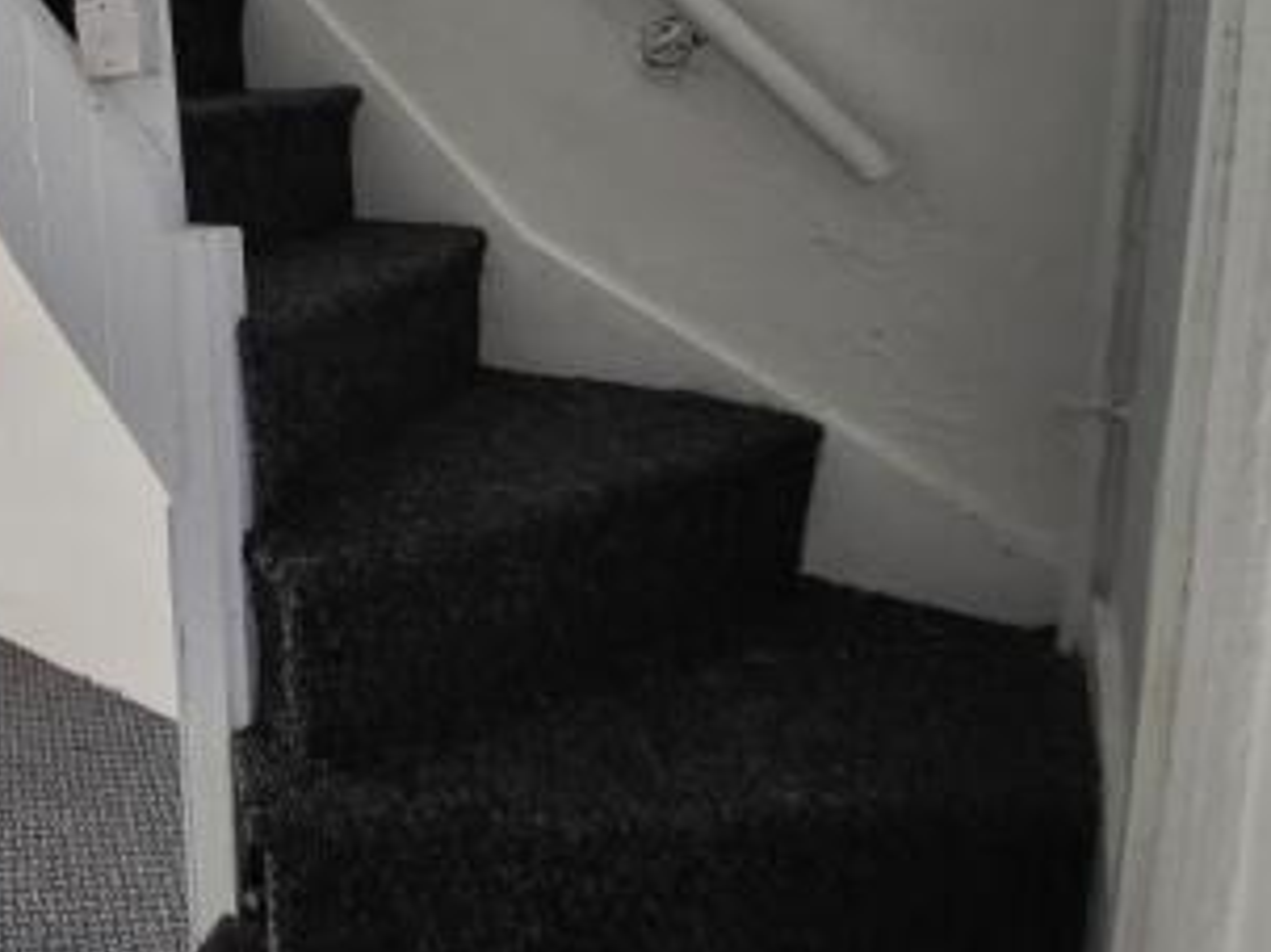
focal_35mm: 25
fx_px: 918
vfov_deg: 52.3
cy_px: 233
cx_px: 86
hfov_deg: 57.6
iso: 125
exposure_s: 1/50
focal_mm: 1.74
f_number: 2.2
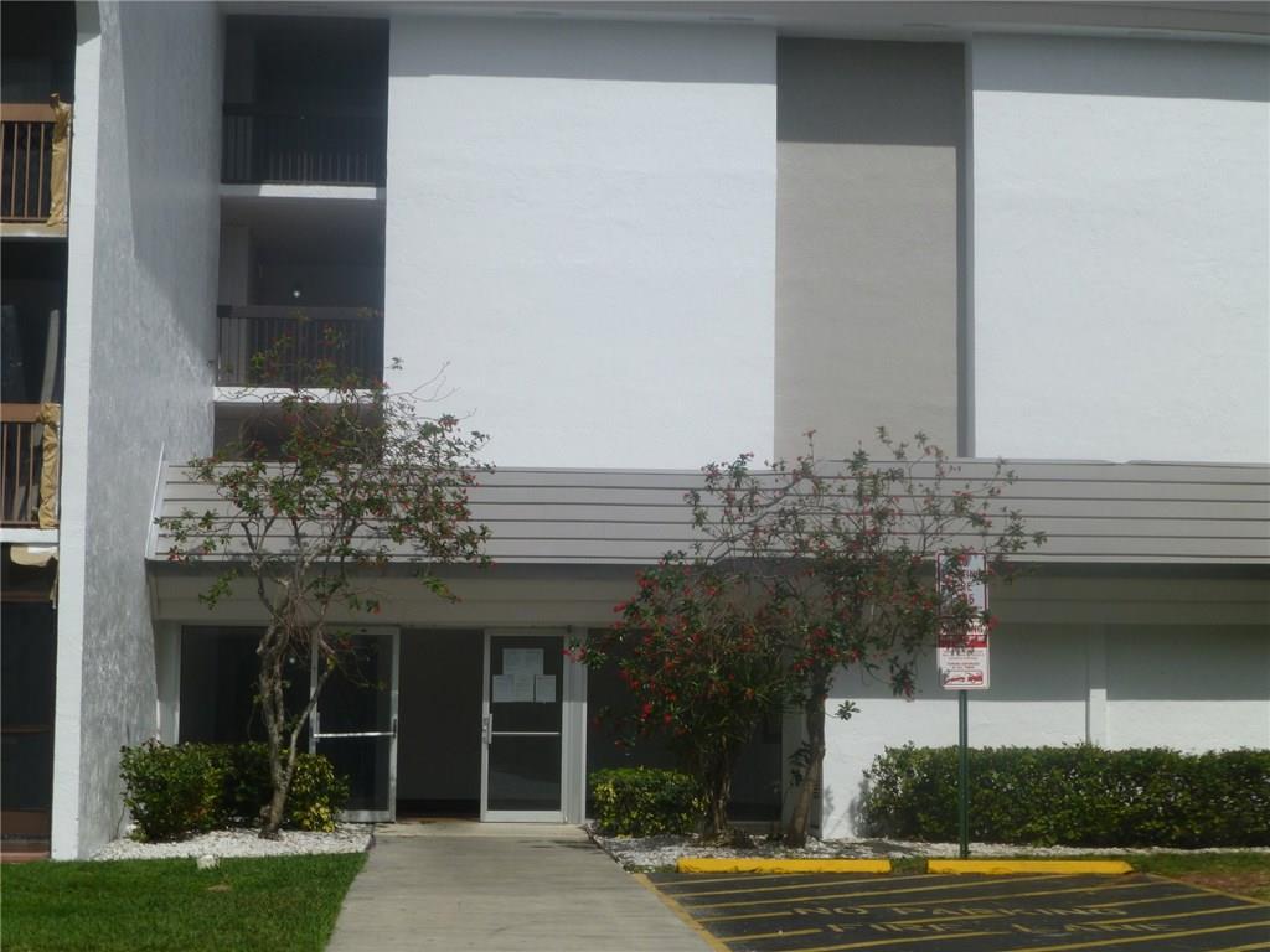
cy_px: 476
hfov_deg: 27.8
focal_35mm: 70
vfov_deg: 21.0
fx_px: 2568
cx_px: 635
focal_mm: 12.5
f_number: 5
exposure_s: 1/2000
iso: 100
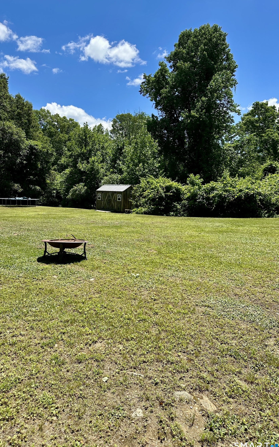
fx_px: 316
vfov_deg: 70.4
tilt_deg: -4.8
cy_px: 225
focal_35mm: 26
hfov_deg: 47.4
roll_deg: -1.3
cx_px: 116
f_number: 1.78
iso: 80
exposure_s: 1/3247
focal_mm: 6.86
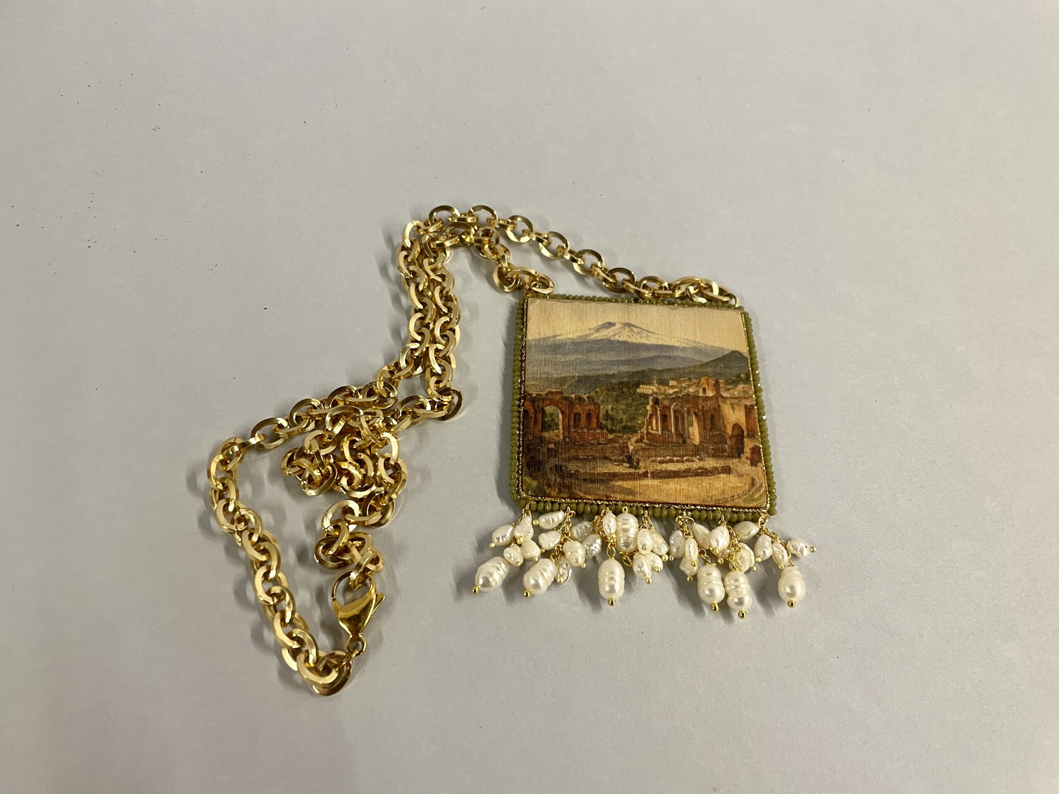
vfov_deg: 53.1
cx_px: 530
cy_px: 397
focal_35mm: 26
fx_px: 795
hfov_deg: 67.3
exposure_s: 1/50
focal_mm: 4.2
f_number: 1.6
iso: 80
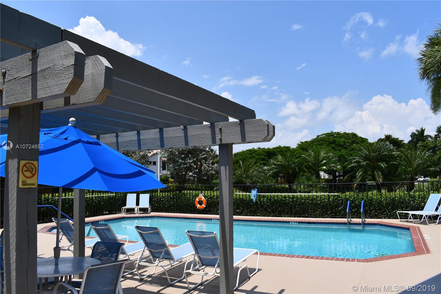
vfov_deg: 47.9
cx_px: 220
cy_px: 147
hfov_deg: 67.4
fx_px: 331
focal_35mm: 27
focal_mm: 18
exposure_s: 1/400
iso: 100
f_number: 10
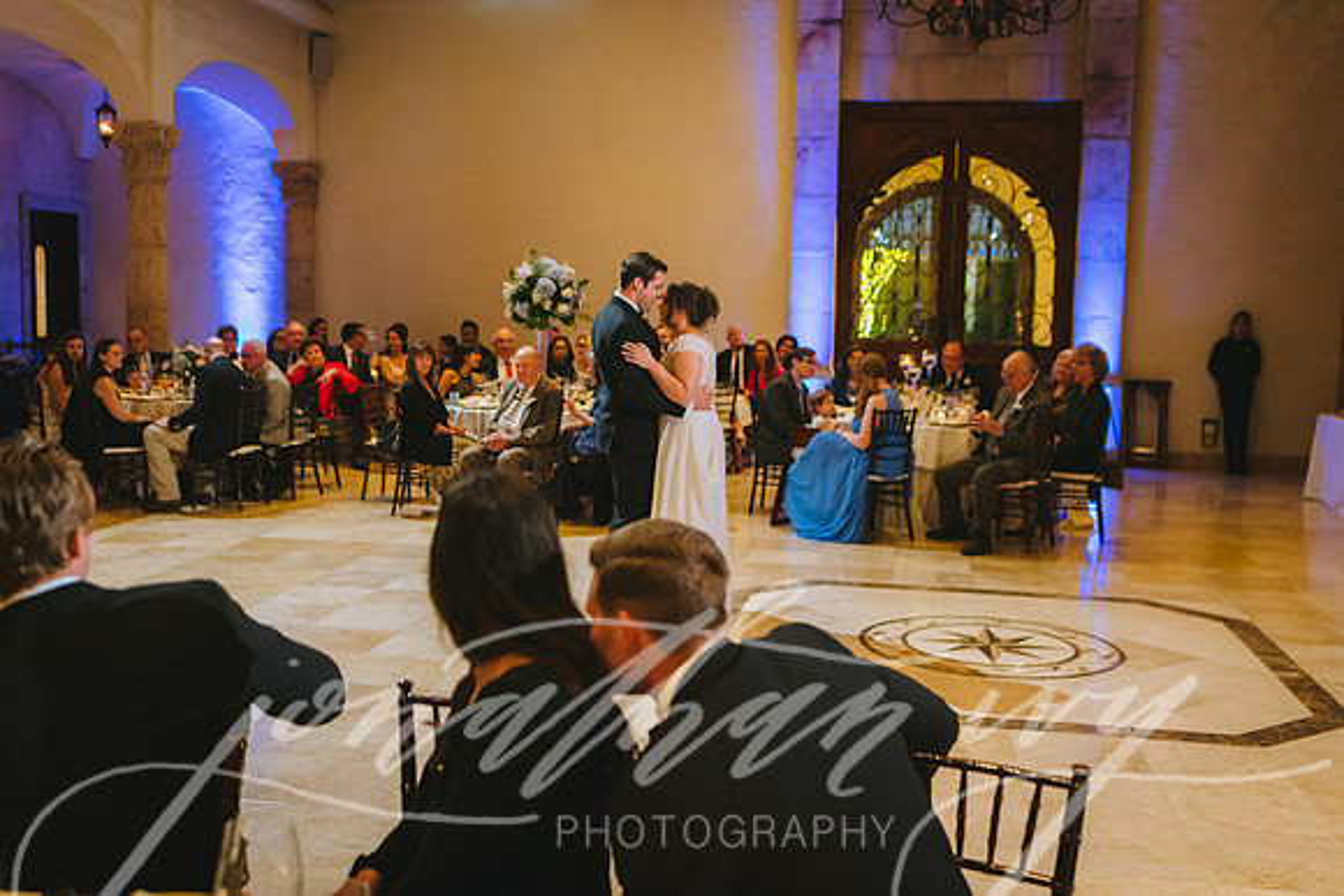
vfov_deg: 35.4
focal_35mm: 38
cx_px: 650
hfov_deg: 51.1
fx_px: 1407
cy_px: 439
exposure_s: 1/160
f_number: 2.2
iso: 1600
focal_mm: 35
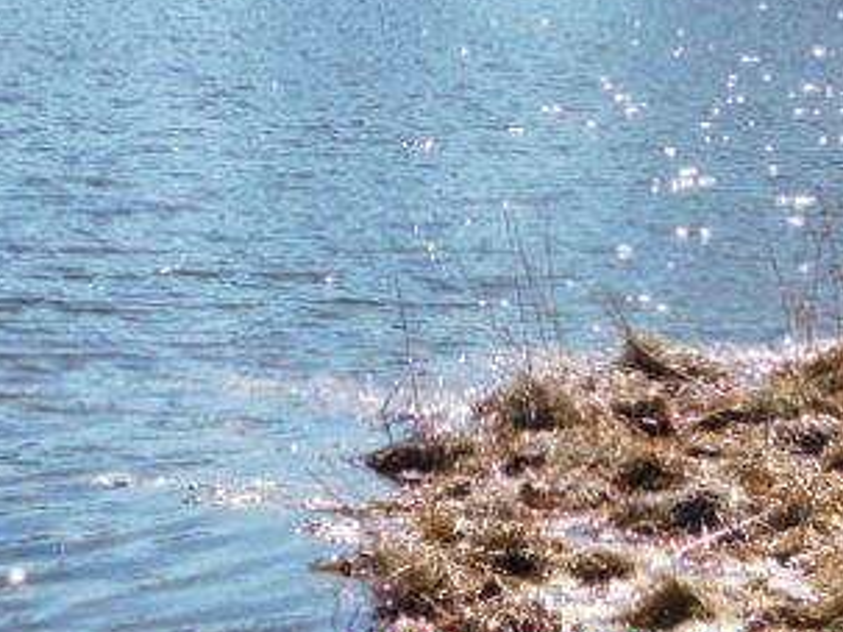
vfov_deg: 9.9
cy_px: 136
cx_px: 67
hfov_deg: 13.0
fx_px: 3651
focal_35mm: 150
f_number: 4.3
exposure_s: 1/500
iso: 125
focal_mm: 12.6
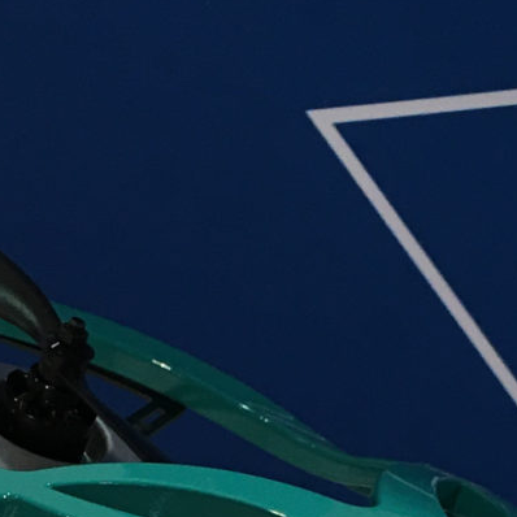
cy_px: 960
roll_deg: -28.5
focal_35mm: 132
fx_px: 2230
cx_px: 347
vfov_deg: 12.1
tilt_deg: -32.1
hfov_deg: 13.2
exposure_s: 1/30
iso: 32
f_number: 2.2
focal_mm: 4.15
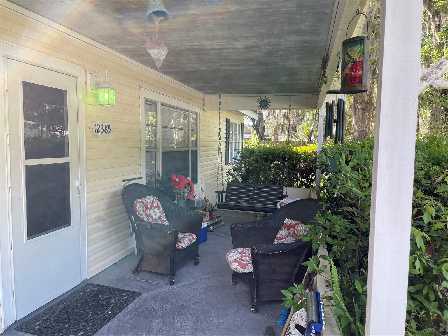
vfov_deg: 53.1
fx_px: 336
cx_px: 224
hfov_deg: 67.3
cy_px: 168
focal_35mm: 26
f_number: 1.6
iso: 32
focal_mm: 4.2
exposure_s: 1/251
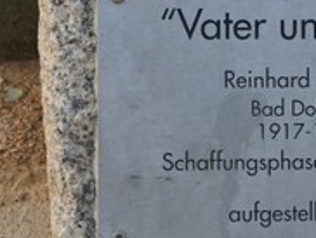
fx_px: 2488
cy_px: 74
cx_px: 271
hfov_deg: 7.3
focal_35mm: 272
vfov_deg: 5.5
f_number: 5.6
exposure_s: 1/125
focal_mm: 75
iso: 160
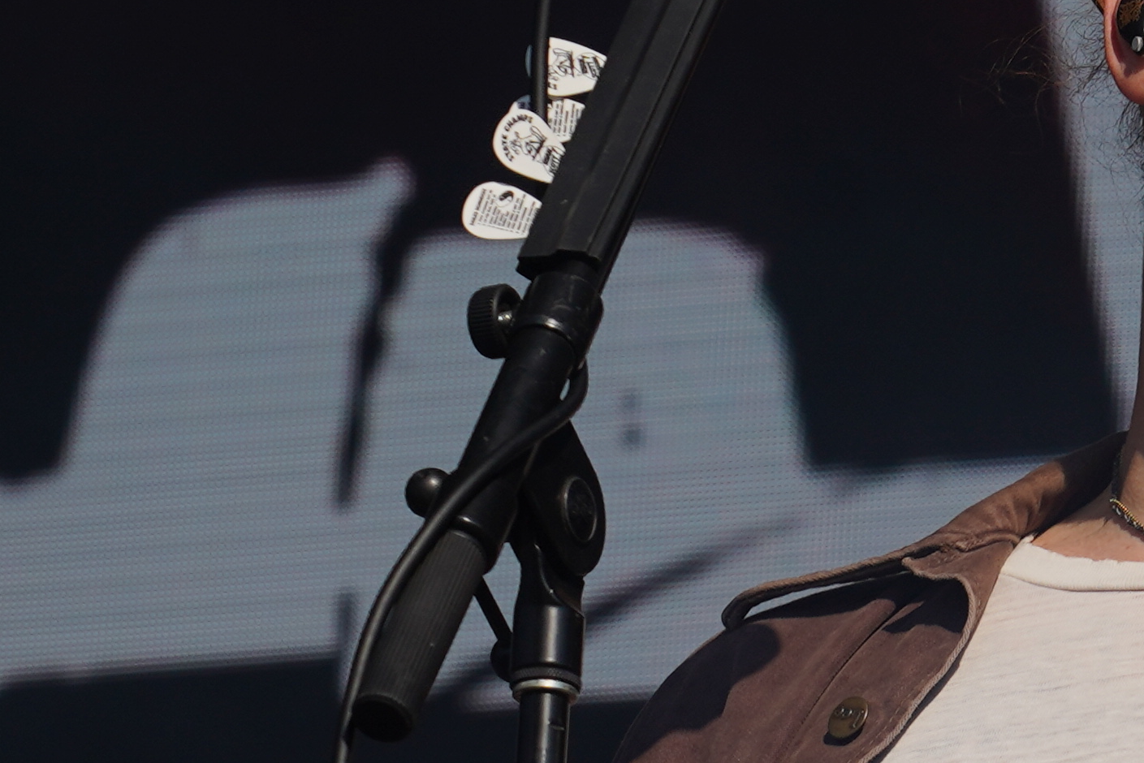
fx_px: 14207
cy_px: 813
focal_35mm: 447
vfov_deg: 3.1
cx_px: 1806
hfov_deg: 4.6
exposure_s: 1/800
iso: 100
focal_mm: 105
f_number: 8
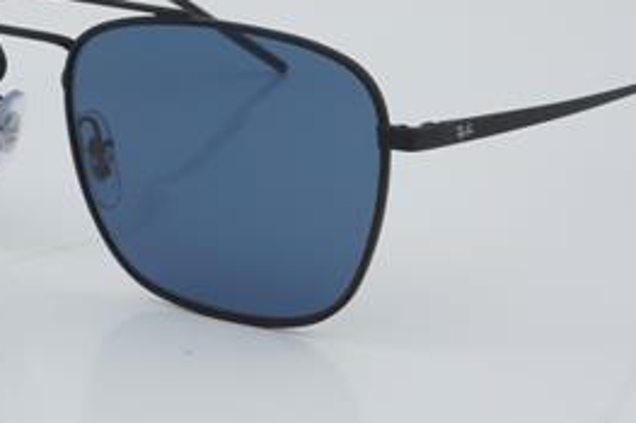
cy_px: 143
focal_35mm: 114
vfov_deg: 12.0
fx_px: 2013
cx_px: 237
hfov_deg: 17.9
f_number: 29
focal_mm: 50
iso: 100
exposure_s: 1/4
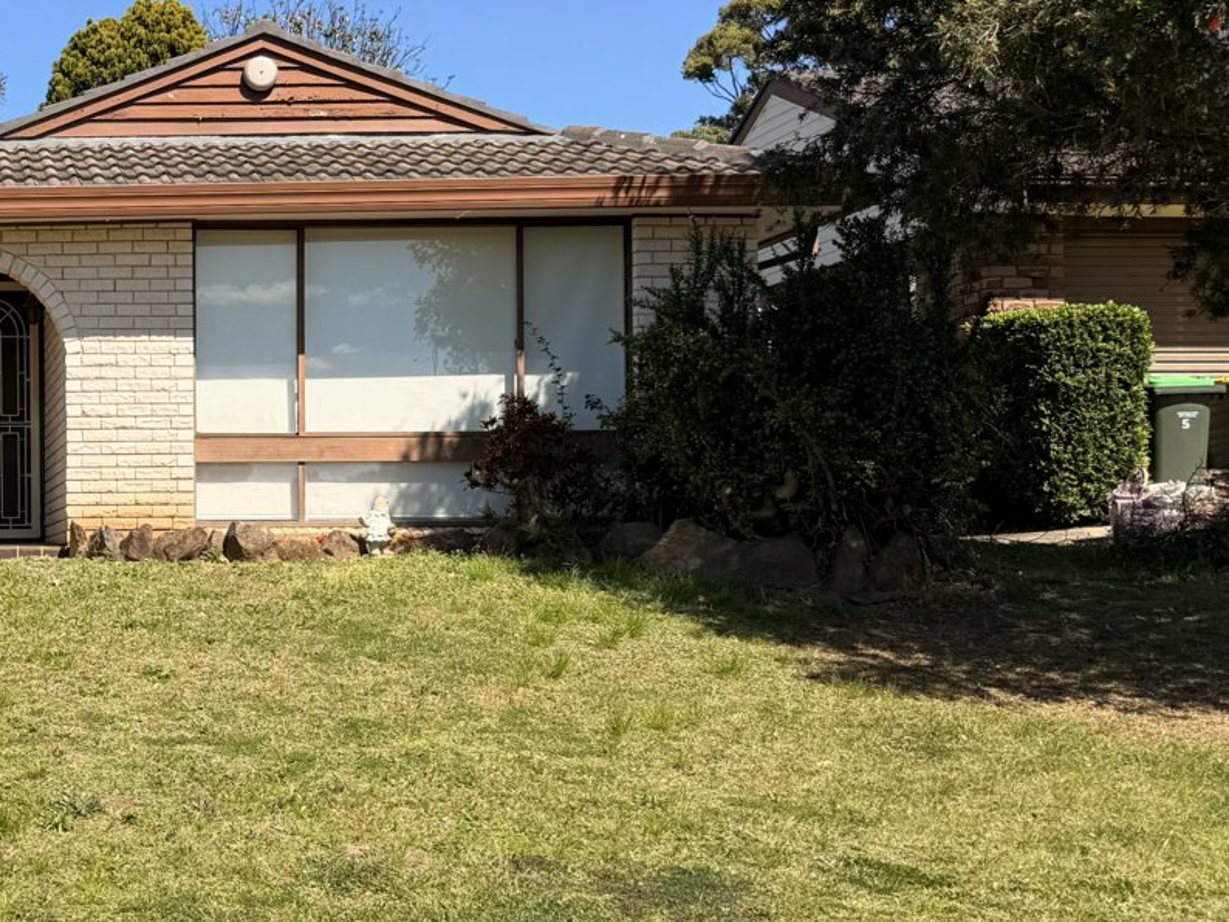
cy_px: 506
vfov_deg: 25.2
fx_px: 2060
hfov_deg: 30.6
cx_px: -33
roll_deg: +0.3
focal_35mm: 58
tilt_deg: +3.3
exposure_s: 1/3584
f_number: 1.78
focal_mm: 6.76
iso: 80
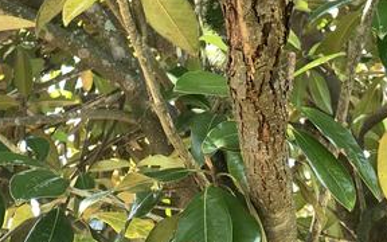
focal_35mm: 67
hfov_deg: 30.6
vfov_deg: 17.5
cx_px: 209
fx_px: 707
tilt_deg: +48.0
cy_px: -117
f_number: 1.8
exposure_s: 1/121
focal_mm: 4.25
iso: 64
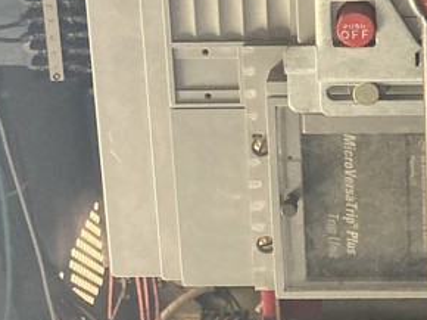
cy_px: -165
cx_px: 464
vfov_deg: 14.0
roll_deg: -1.4
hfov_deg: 19.1
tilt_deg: -17.1
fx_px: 1220
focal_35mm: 99
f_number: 1.8
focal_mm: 3.99
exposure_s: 1/60
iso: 200
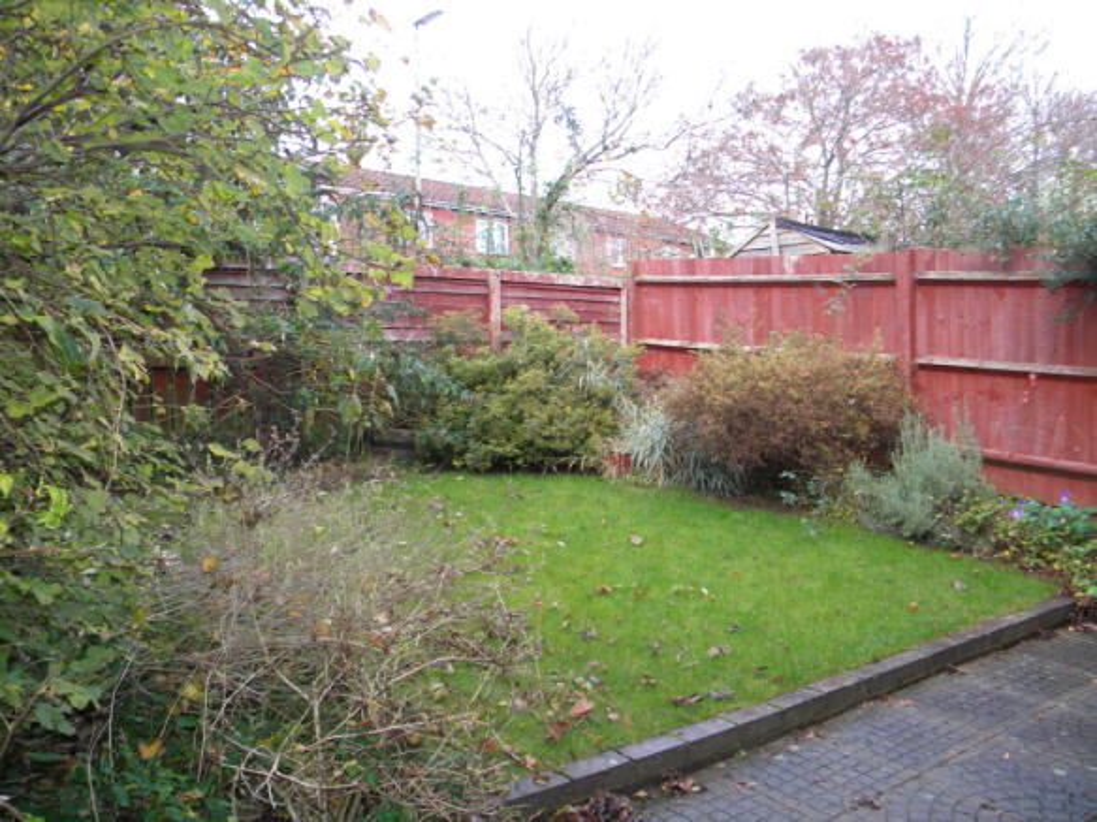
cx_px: 548
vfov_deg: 49.7
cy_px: 411
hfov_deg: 63.5
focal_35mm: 28
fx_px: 887
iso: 131
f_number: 3.5
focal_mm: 5
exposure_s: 1/61.7
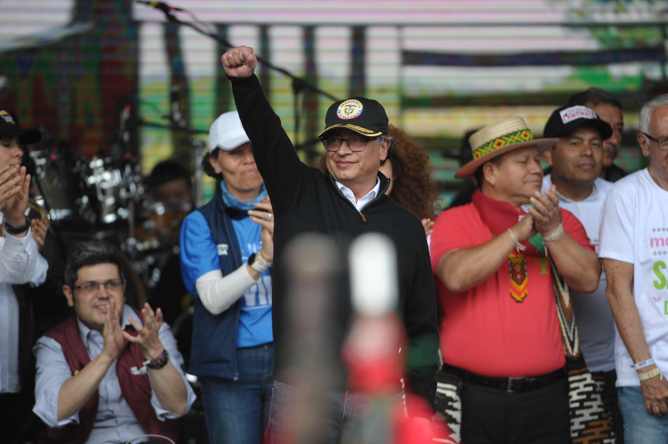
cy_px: 222
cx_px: 334
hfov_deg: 5.2
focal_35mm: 400
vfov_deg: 3.4
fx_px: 7417
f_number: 4
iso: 2500
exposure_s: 1/1600
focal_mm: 400
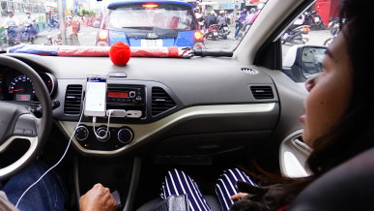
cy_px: 80
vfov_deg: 42.6
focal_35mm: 27
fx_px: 268
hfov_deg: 66.7
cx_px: 107
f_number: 4
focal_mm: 10
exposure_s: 1/60
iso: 400
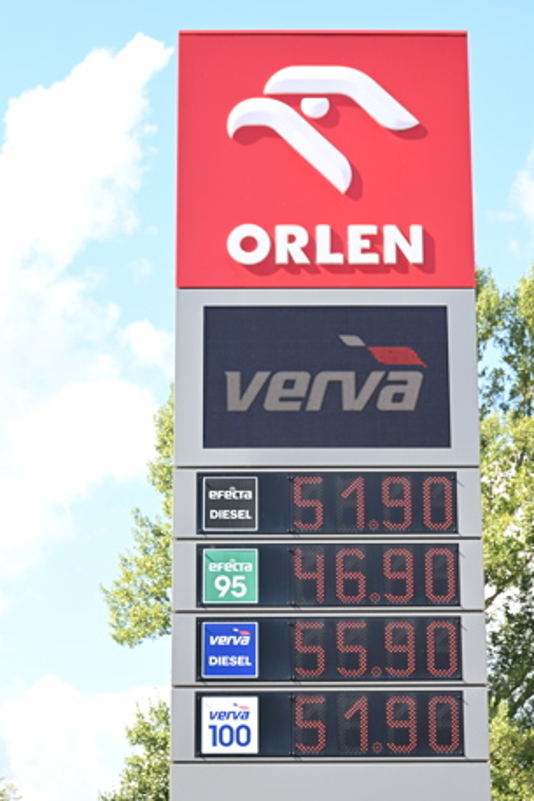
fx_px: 1912
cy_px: 401
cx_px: 282
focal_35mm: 86
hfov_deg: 15.9
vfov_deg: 23.6
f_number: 7.1
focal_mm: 57
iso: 125
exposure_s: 1/125
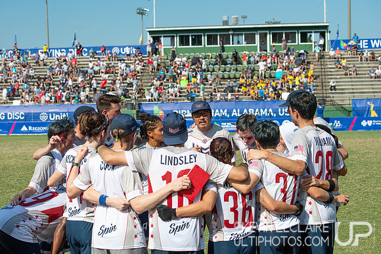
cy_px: 119
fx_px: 796
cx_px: 184
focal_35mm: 75
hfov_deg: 26.9
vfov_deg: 18.1
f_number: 6.3
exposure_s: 1/4000
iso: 640
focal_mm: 70
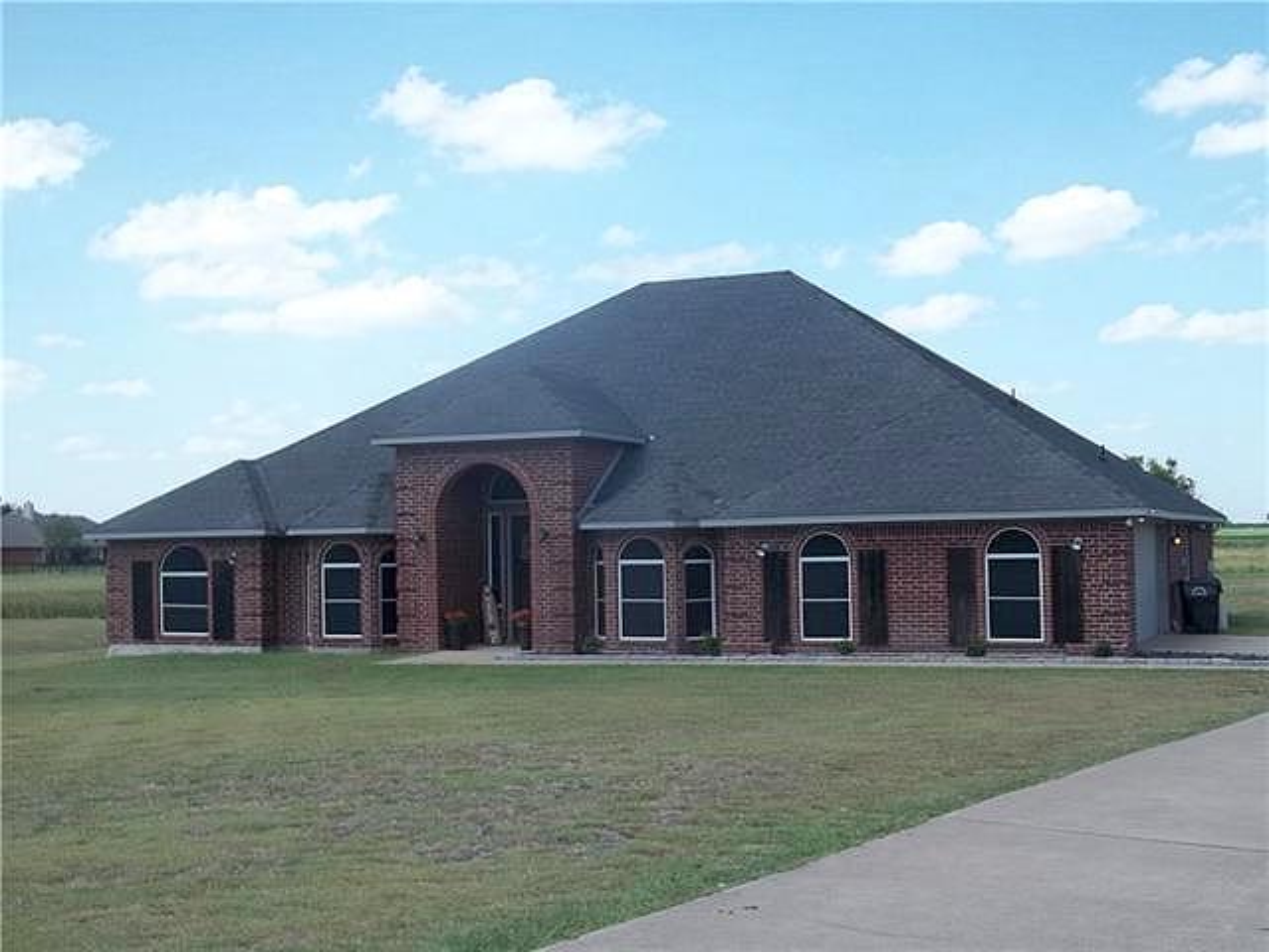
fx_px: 1686
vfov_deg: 31.5
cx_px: 634
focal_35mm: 46
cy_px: 476
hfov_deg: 41.2
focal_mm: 8.3
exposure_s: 1/400
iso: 64
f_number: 3.7
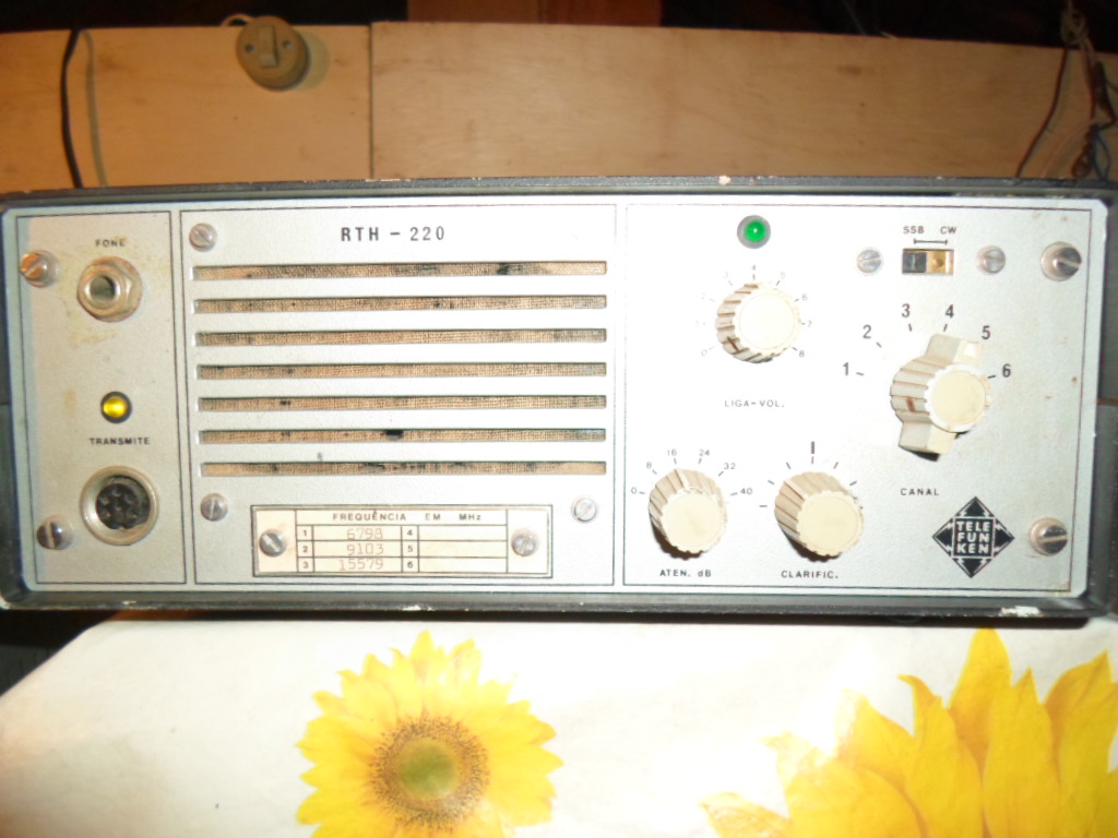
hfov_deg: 69.4
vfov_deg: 54.9
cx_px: 559
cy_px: 419
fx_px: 807
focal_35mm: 25
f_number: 2.5
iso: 100
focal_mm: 4.5
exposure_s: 1/30
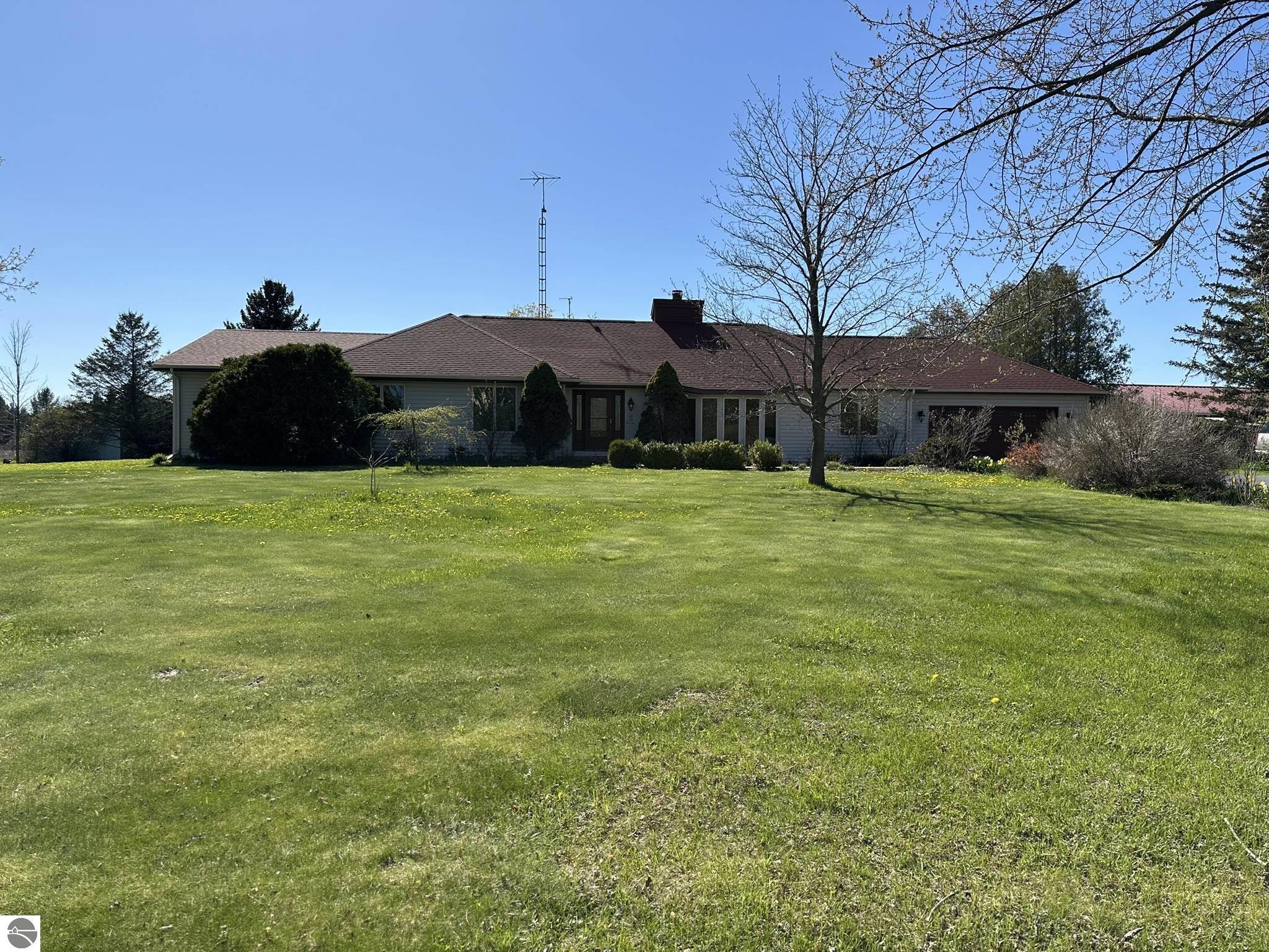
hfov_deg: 71.6
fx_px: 880
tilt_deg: -1.0
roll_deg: -0.7
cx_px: 634
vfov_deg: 56.8
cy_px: 476
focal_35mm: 24
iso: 80
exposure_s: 1/5263
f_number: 1.78
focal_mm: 6.86
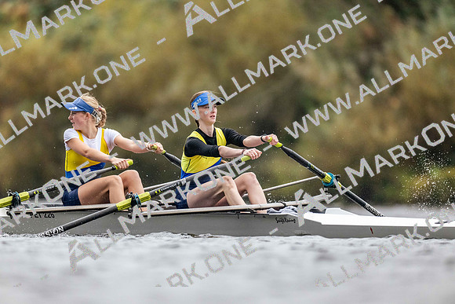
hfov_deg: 3.4
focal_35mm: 600
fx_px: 7585
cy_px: 152
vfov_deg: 2.3
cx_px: 228
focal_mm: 600
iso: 4500
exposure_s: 1/2500
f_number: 4
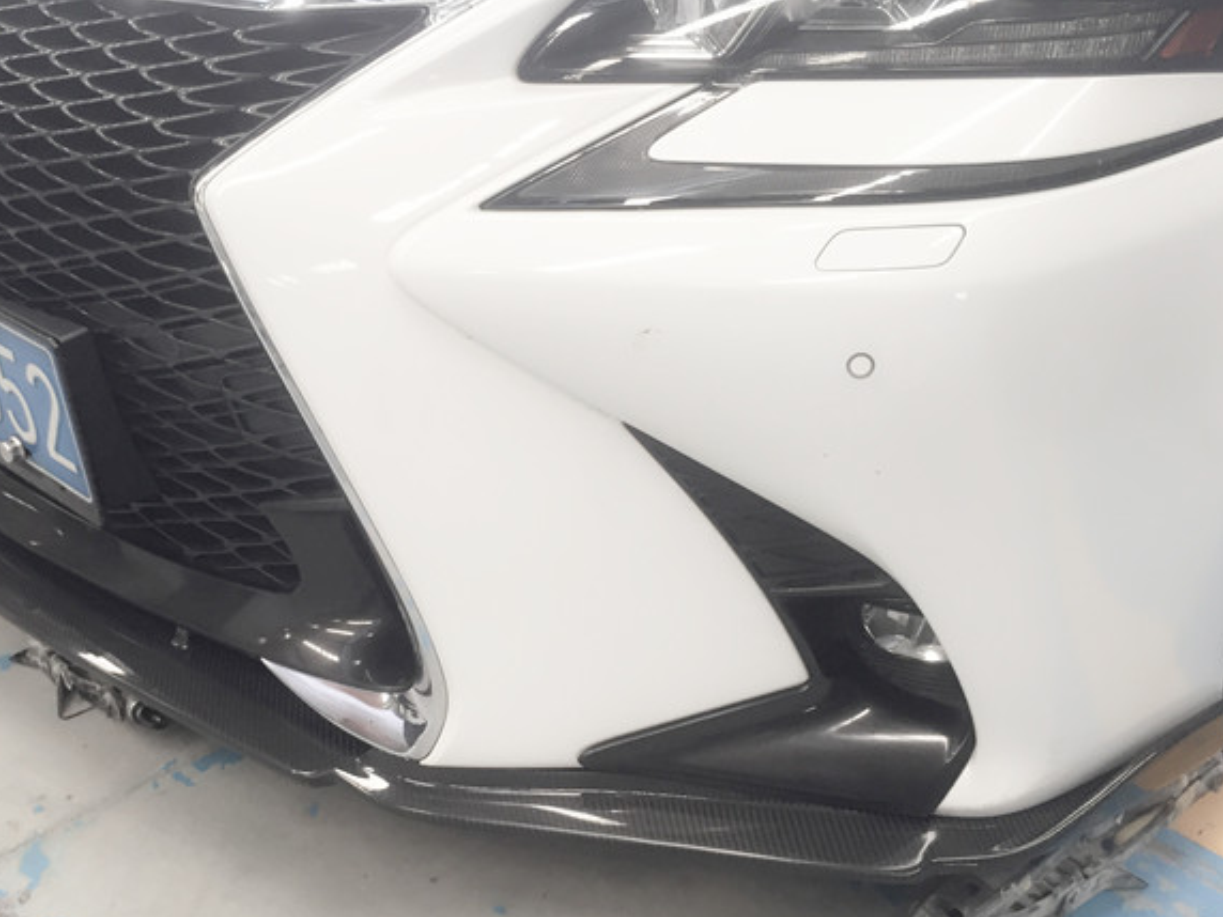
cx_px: 513
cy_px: 549
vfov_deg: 37.6
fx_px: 1343
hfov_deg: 48.8
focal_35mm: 38
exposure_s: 1/33
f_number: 2.2
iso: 32
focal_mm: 4.15
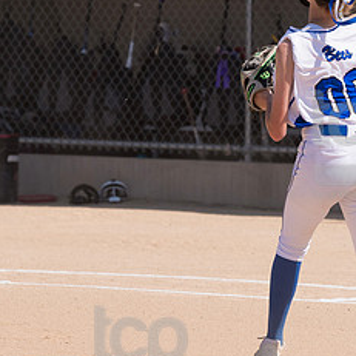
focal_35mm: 511
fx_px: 5946
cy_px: 145
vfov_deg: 3.4
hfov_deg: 3.4
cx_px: 359
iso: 250
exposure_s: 1/1600
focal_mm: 160
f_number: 5.6
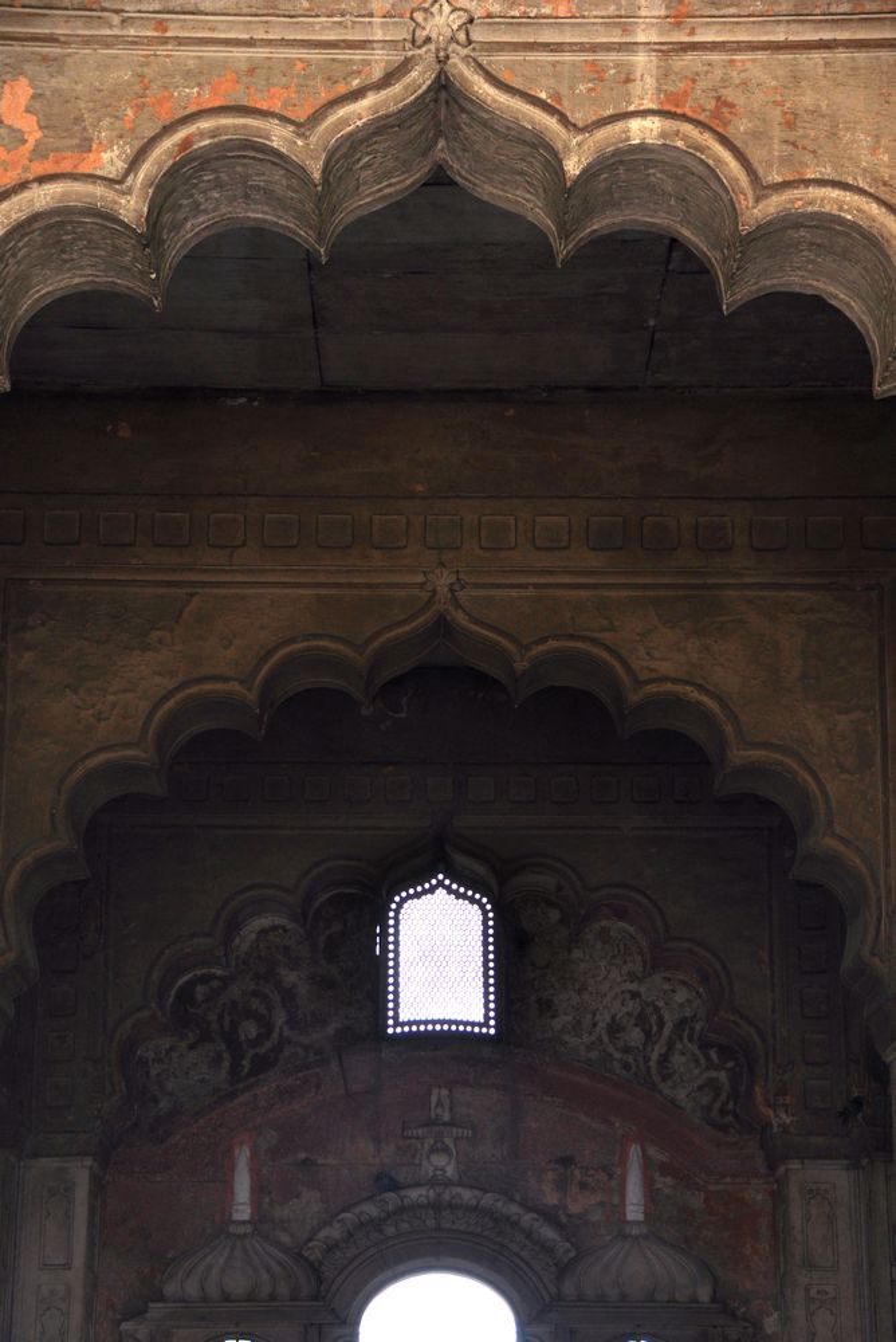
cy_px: 671
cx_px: 448
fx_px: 2908
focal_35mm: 78
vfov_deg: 26.0
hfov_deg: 17.5
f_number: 5
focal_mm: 52
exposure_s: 1/200
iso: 200
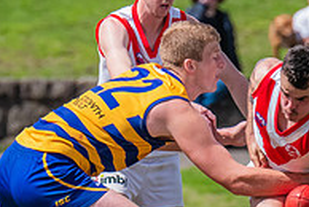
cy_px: 143
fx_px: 18345
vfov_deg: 0.6
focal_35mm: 2134
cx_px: 310
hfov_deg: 1.0
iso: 800
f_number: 8
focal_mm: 420
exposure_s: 1/1600
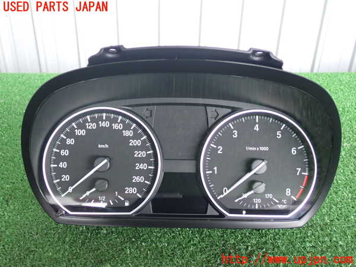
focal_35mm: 38
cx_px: 178
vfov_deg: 37.7
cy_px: 134
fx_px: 391
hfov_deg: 49.0
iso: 400
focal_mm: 6.83
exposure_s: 1/40
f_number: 2.7
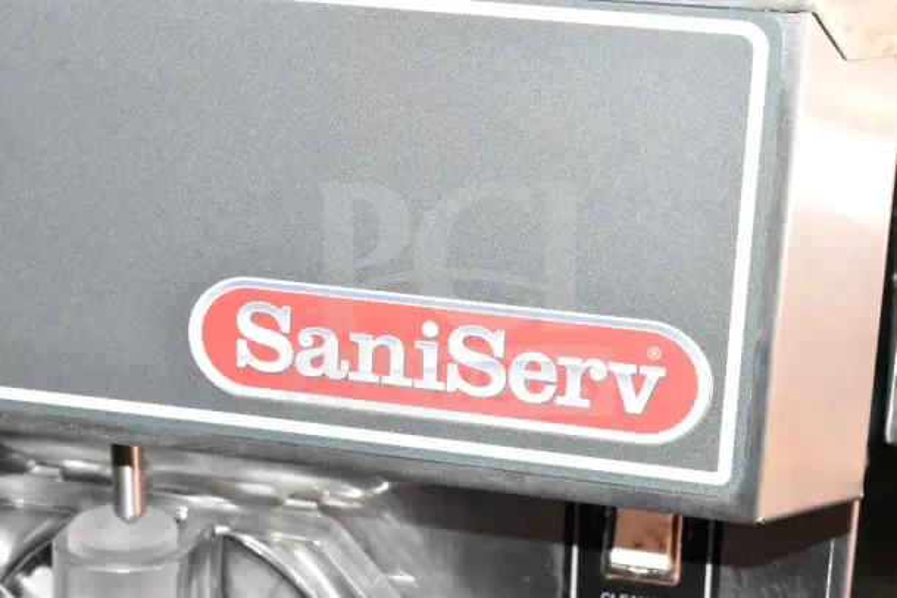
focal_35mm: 82
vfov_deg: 16.6
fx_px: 2056
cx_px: 448
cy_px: 299
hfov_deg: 24.6
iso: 20000
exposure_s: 1/100
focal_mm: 55
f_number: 11
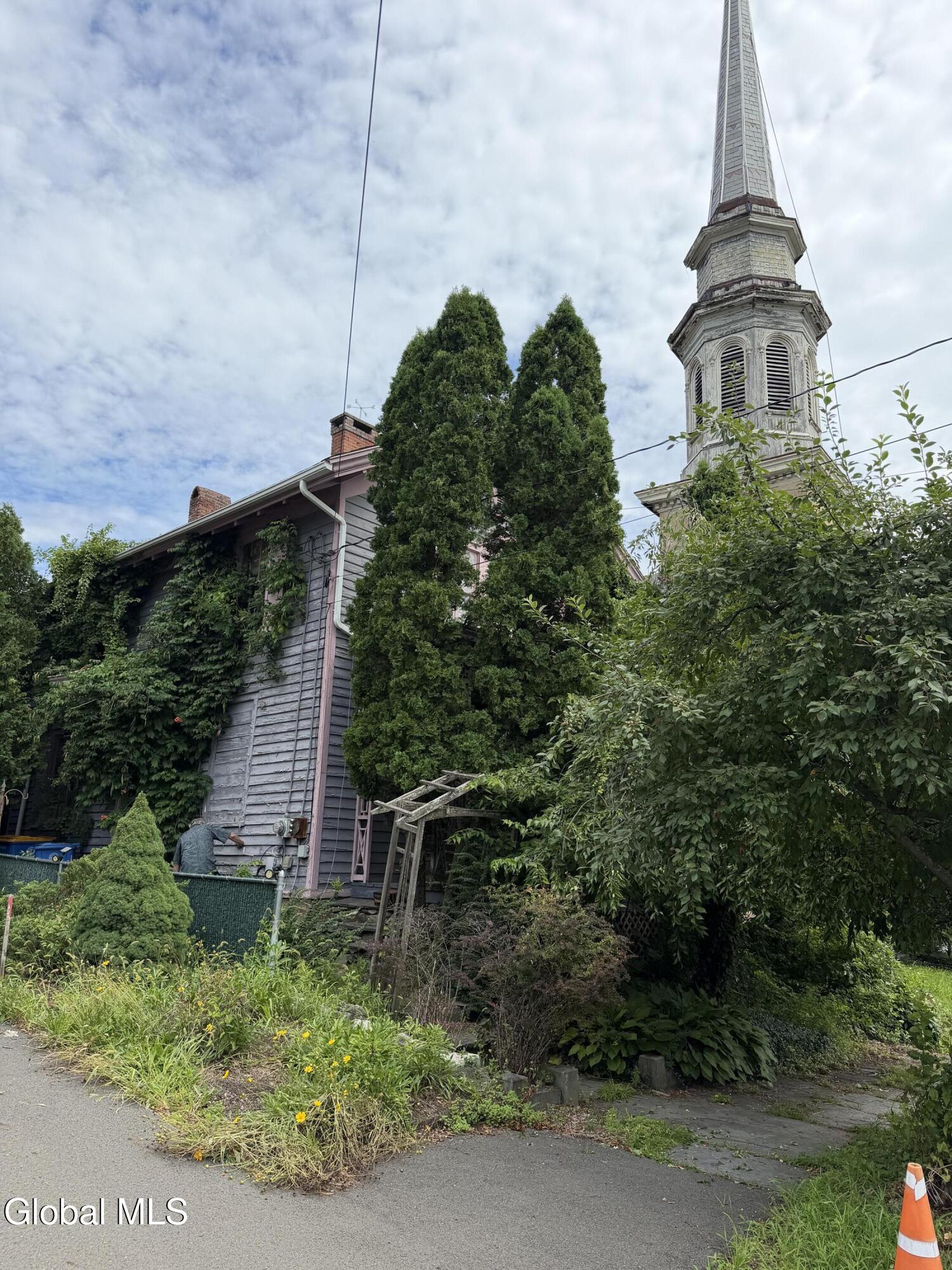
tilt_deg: +12.7
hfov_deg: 56.8
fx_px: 880
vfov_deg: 71.6
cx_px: 476
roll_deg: +0.4
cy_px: 635
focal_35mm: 24
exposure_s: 1/3953
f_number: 1.78
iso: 80
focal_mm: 6.76
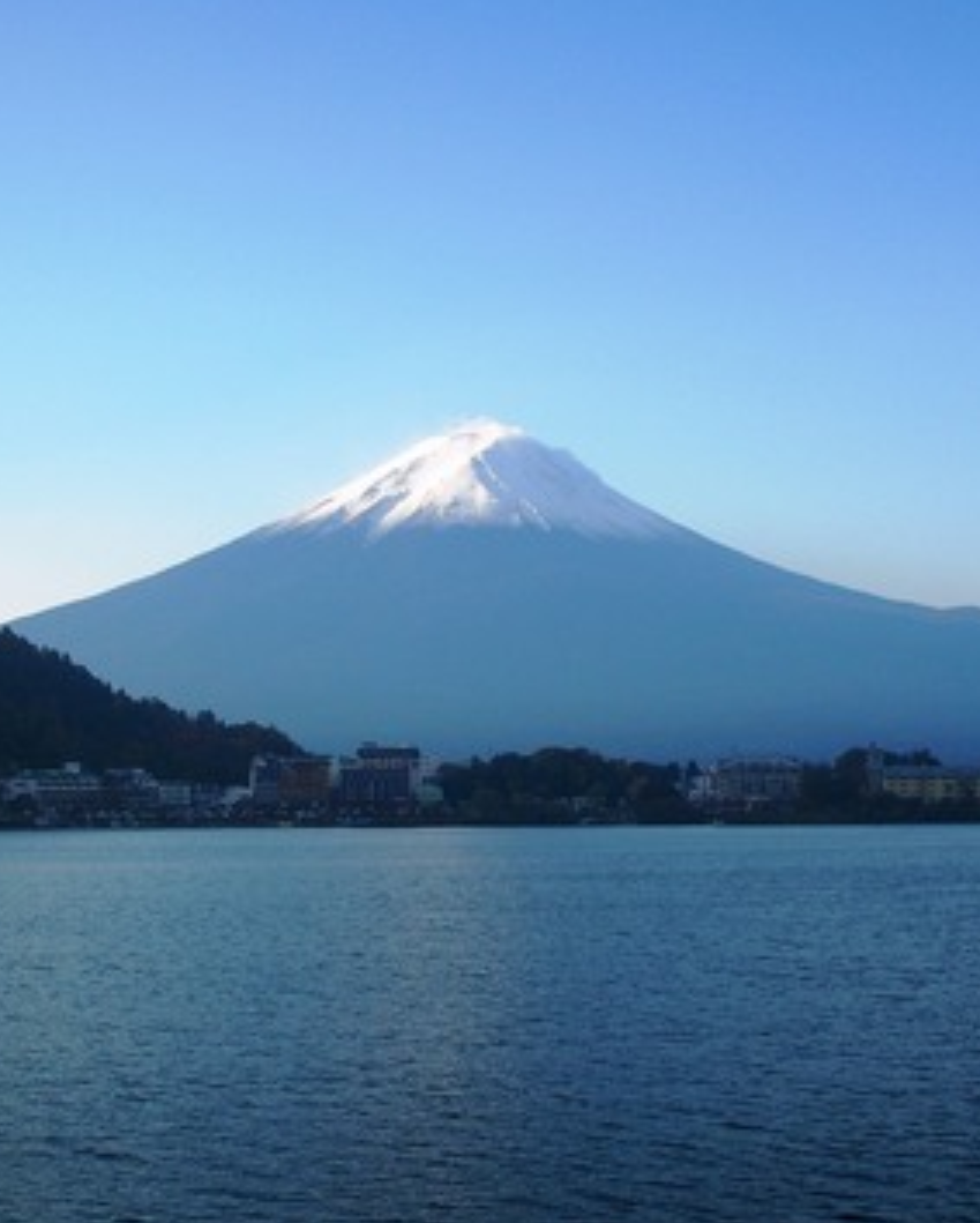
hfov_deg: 25.0
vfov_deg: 30.9
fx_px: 2209
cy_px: 617
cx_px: 499
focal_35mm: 61
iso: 50
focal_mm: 7.7
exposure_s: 1/306
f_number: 3.5
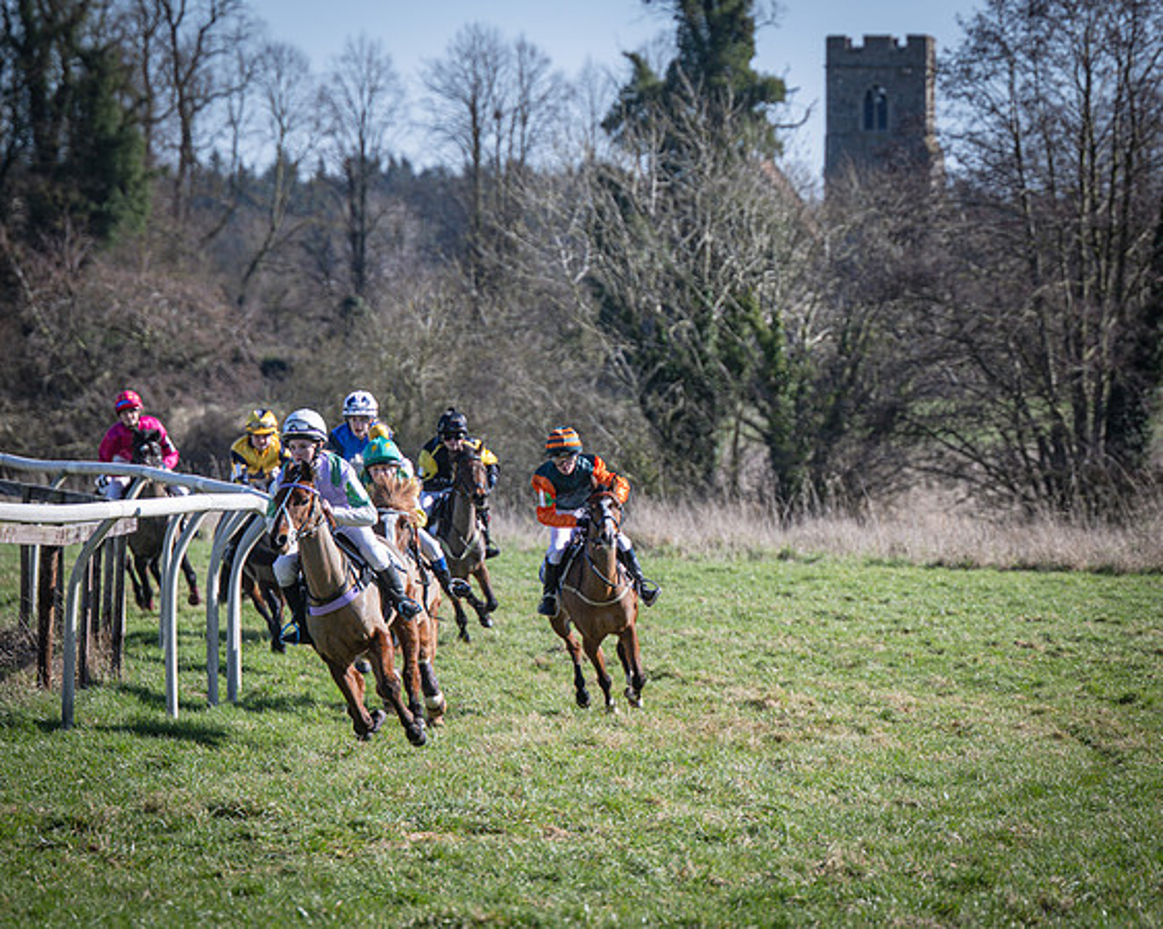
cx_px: 582
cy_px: 464
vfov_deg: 5.9
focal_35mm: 261
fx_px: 8994
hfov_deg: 7.4
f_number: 4
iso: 125
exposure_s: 1/1000
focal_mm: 155
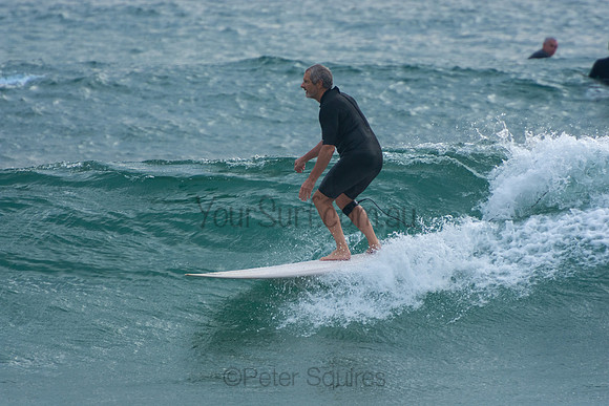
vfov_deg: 2.3
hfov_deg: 3.4
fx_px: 10152
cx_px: 304
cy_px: 203
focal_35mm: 600
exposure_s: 1/400
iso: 320
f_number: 5.6
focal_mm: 400
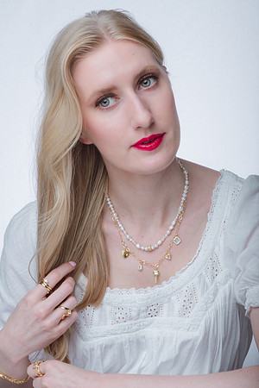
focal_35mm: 105
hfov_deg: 13.0
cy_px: 194
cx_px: 130
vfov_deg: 19.5
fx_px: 1133
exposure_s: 1/250
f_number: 36
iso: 400
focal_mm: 105
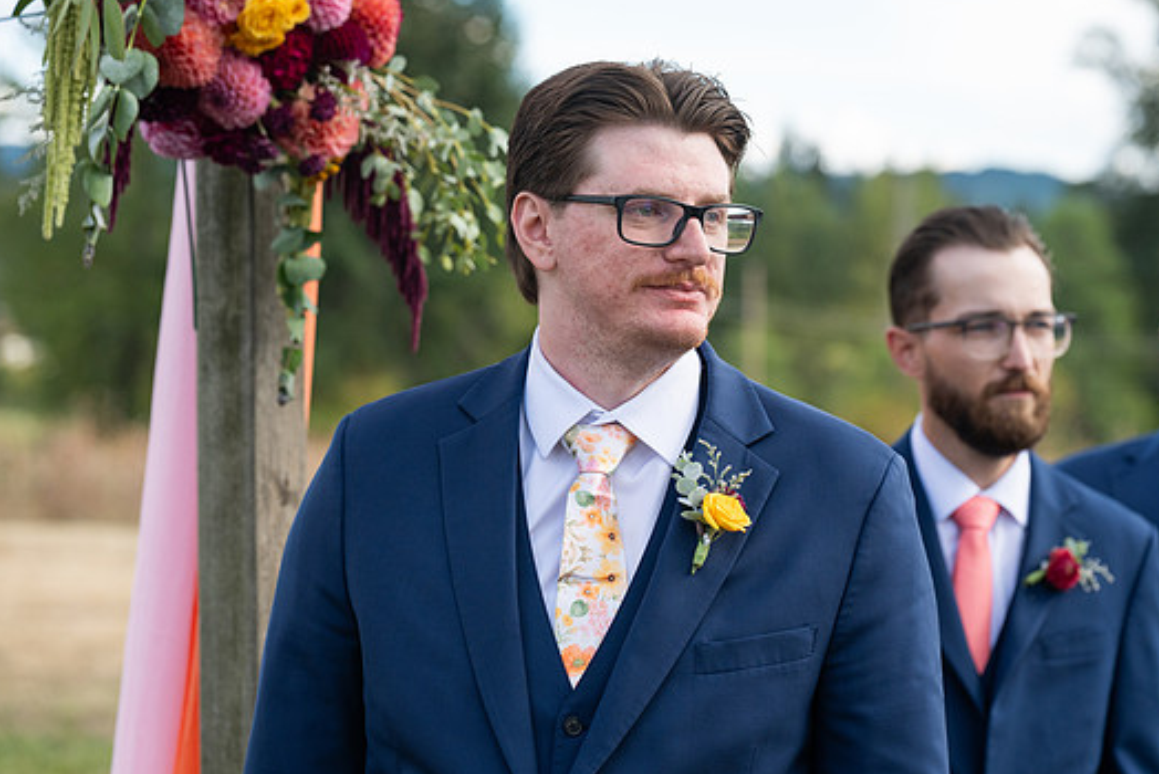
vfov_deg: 12.0
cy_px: 415
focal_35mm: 114
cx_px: 630
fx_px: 3672
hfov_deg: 17.9
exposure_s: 1/1000
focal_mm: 103
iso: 400
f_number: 4.5
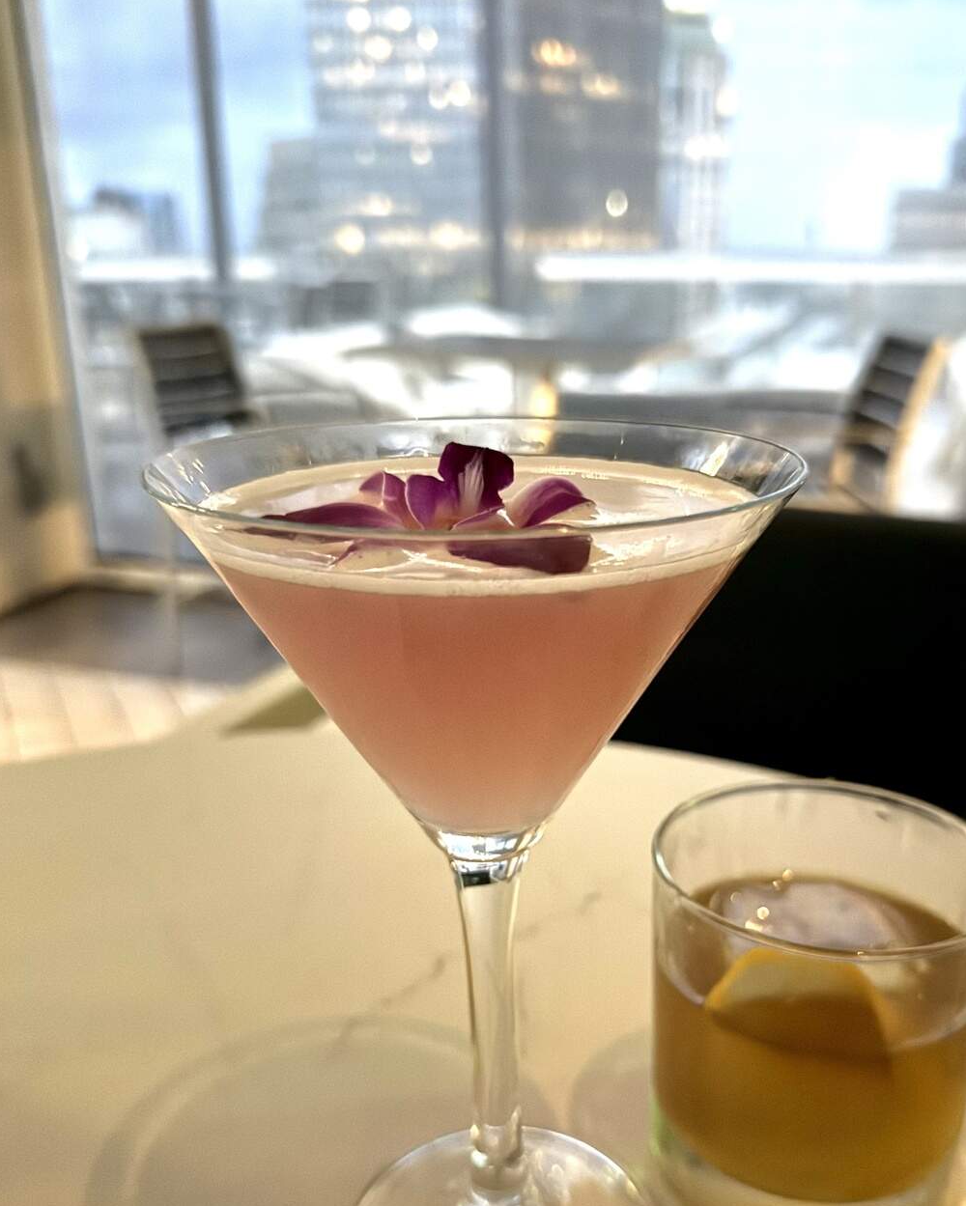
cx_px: 558
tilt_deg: -21.1
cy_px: 692
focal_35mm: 30
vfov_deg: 58.5
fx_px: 1072
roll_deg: +0.1
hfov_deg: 48.3
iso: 1600
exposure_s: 1/23
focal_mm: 6.76
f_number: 1.78
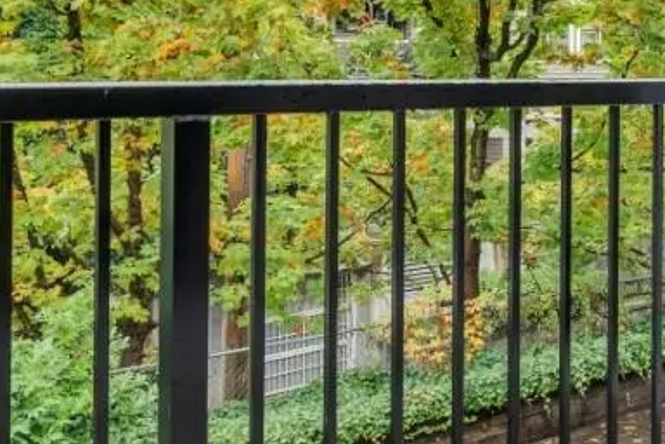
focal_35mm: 59
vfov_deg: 22.4
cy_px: 38
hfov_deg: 30.7
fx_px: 1090
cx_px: 710
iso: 400
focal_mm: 14
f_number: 8
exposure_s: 1/100
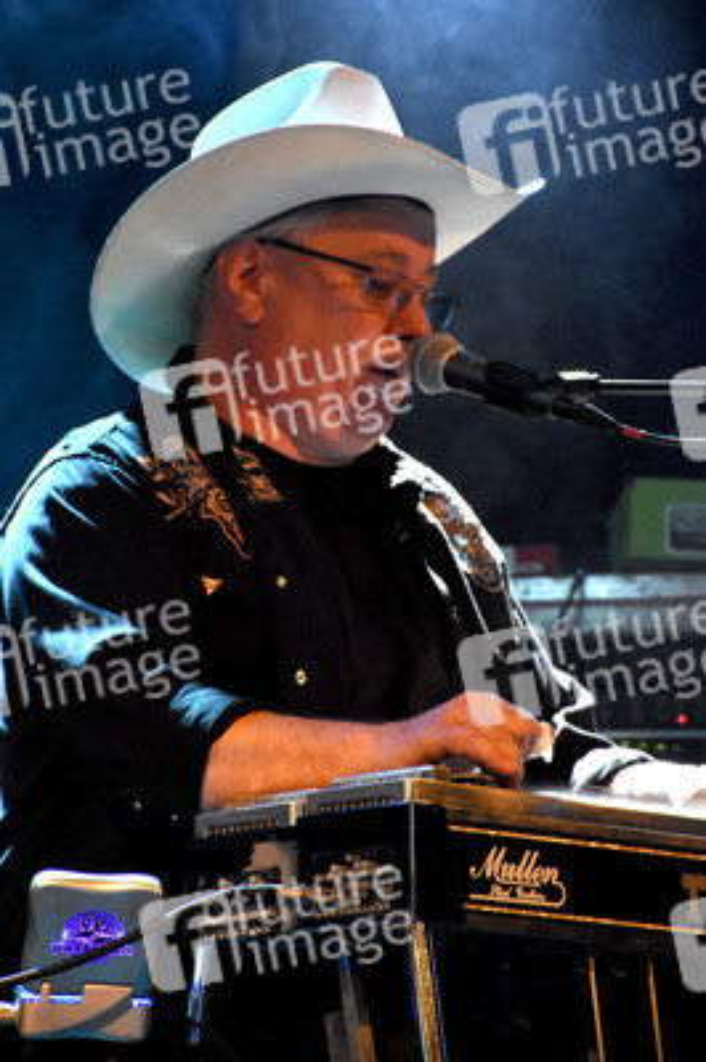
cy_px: 531
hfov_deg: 6.5
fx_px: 6188
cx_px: 353
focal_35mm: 210
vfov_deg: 9.8
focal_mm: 140
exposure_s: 1/160
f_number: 5.6
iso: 2500
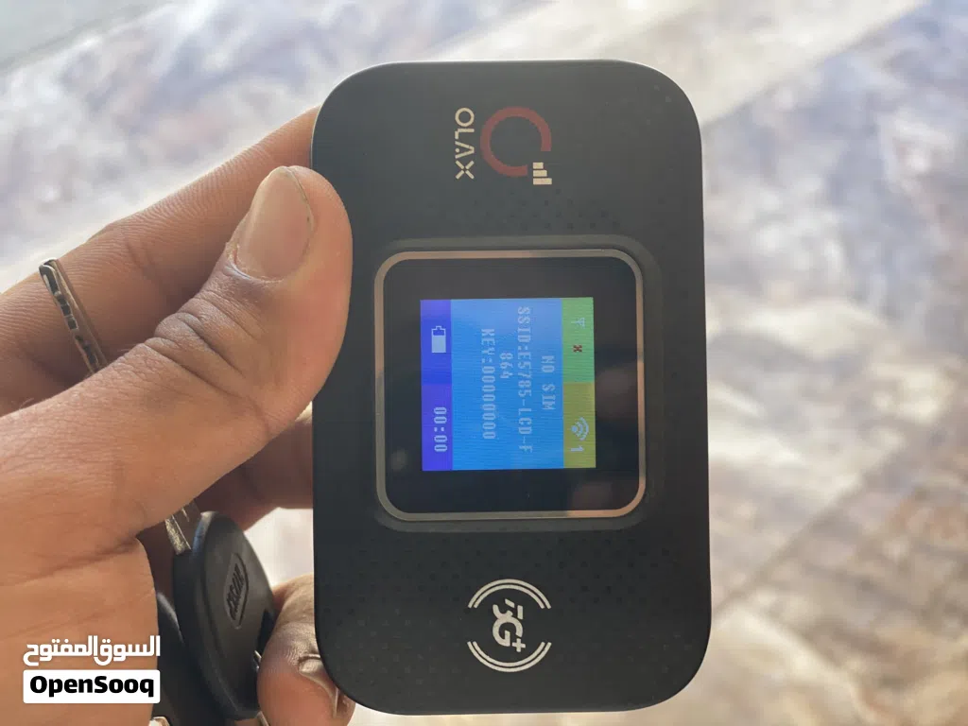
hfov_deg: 36.8
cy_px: 363
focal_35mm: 52
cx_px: 484
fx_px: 1454
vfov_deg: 28.0
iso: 32
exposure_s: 1/122
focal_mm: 6
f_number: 2
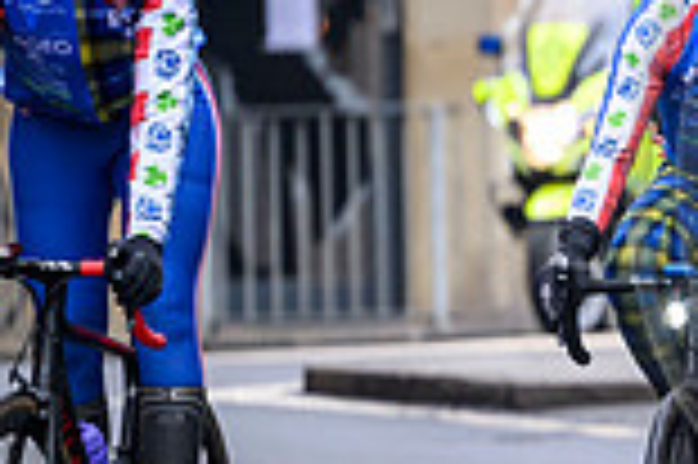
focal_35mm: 928
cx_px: 1233
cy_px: 323
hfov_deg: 2.2
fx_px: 17974
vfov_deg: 1.5
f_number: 2.8
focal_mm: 190
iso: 1600
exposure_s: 1/800
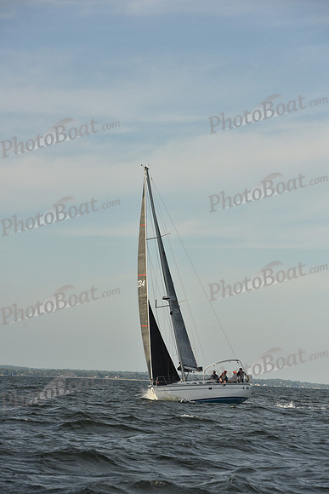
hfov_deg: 11.4
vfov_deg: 17.1
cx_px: 164
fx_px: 1644
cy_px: 247
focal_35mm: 120
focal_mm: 120
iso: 250
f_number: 5.6
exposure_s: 1/1600
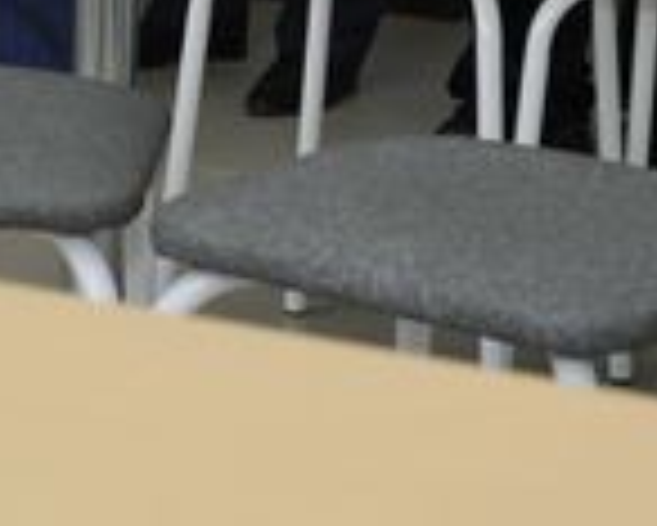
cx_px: -90
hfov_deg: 11.6
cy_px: -647
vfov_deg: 8.7
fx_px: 3191
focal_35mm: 164
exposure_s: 1/250
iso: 1000
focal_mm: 32
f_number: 7.1
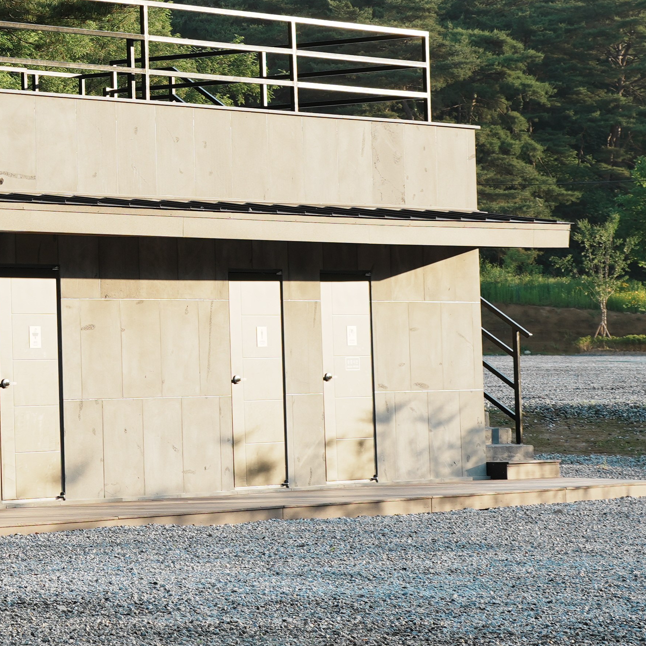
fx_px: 3209
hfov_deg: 10.9
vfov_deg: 11.4
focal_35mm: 152
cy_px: 114
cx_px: -408
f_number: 5.6
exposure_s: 1/125
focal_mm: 45
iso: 100
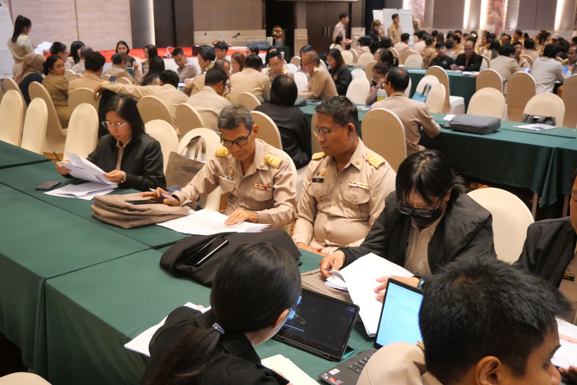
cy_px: 192
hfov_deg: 51.9
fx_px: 593
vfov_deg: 36.0
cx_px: 288
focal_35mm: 37
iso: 3200
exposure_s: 1/100
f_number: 3.9
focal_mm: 18
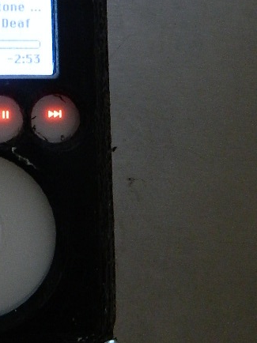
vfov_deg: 32.2
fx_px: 585
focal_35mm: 59
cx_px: -21
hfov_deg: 23.4
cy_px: 95
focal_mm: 4.5
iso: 400
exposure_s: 1/10
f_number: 3.1
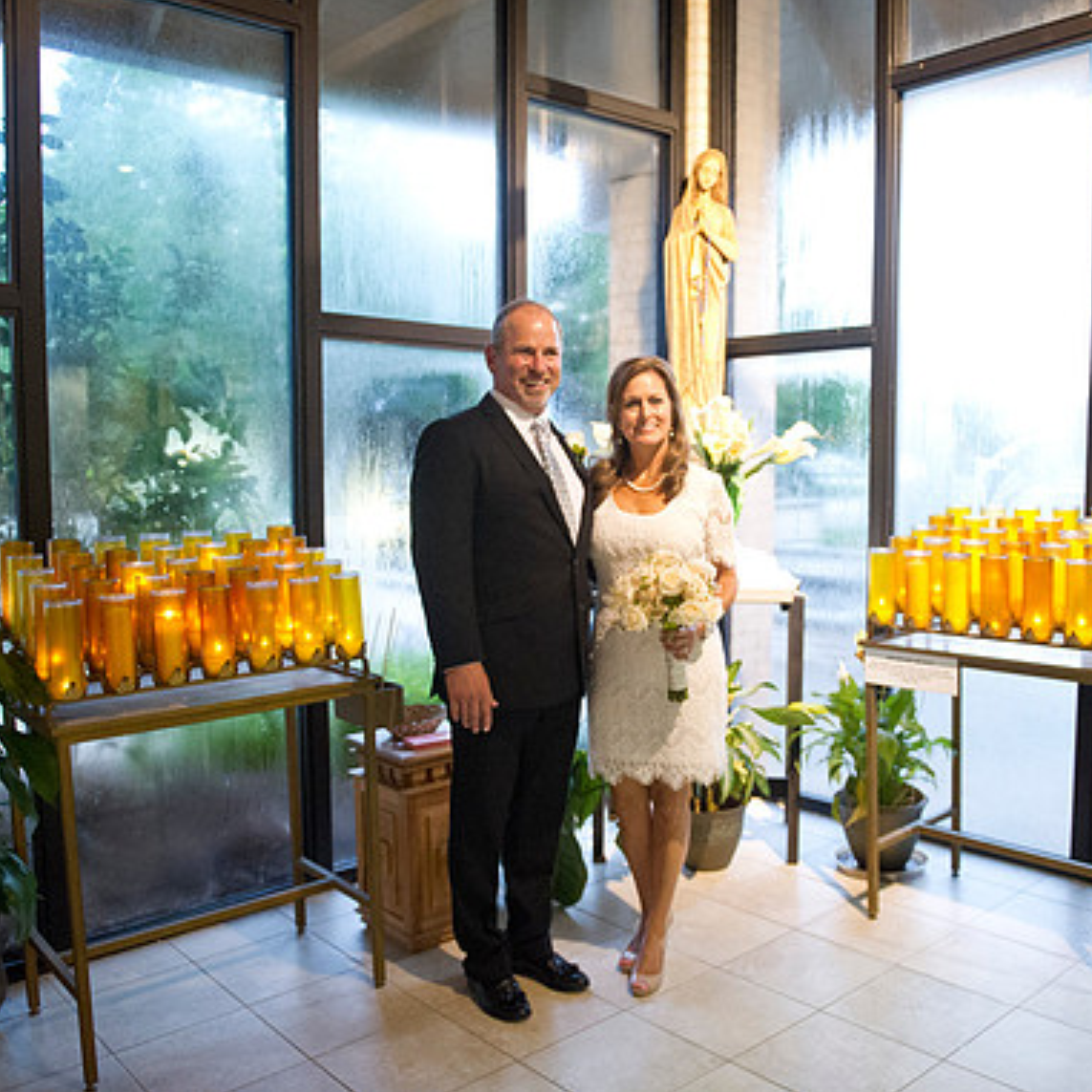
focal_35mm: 31
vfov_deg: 52.5
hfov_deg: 52.5
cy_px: 542
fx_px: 1106
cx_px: 588
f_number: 2.8
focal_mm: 24
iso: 5000
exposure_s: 1/125
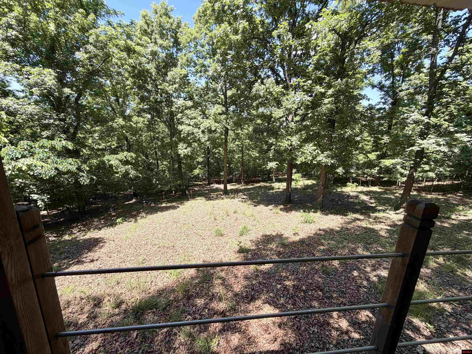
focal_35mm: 14
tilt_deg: -15.1
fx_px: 191
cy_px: 177
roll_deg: -1.7
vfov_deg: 85.7
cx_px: 236
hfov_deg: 102.1
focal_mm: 2.22
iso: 50
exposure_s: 1/280
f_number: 2.2
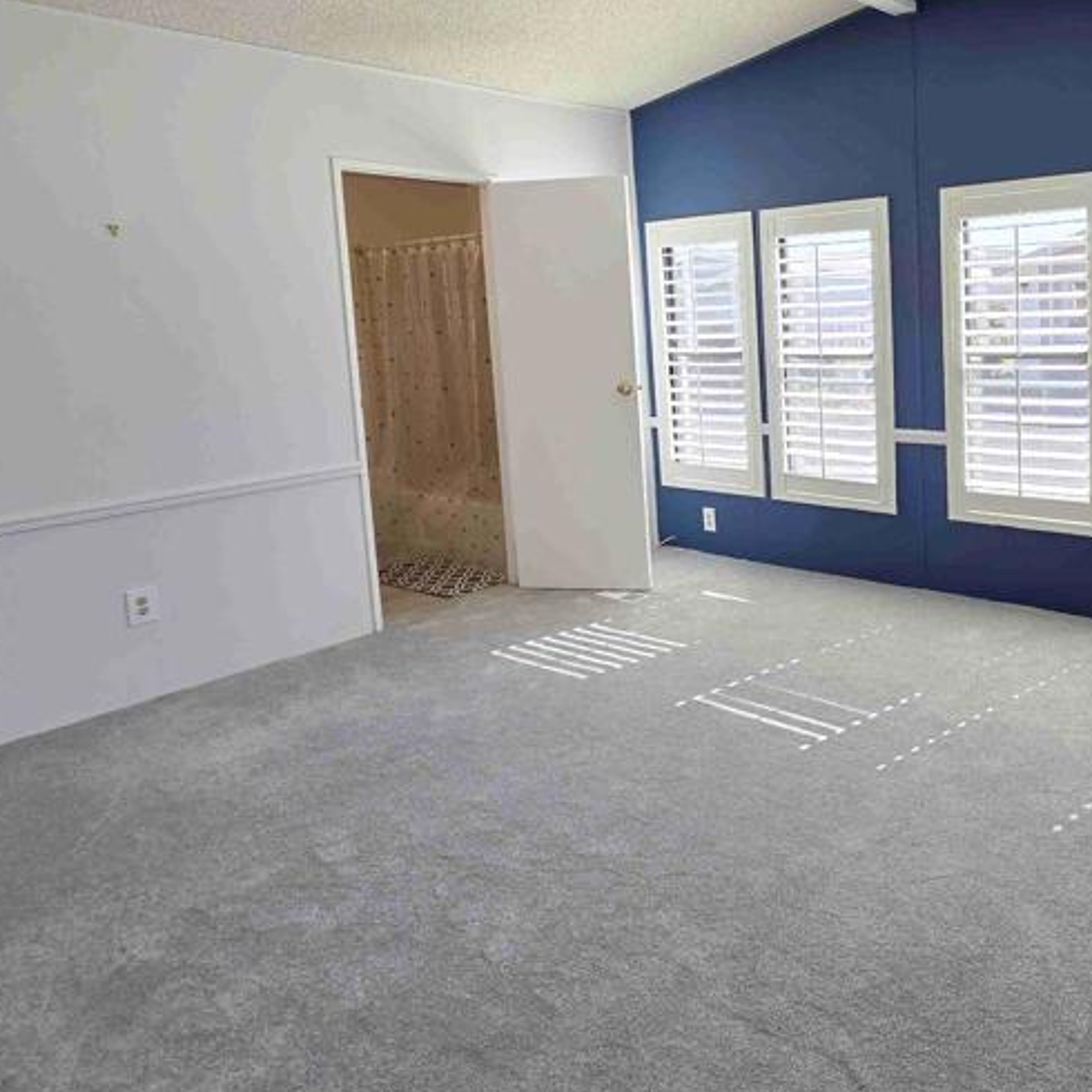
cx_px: 894
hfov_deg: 59.3
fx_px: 857
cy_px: 408
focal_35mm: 24
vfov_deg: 64.1
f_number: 2.2
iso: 50
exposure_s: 1/204
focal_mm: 2.2
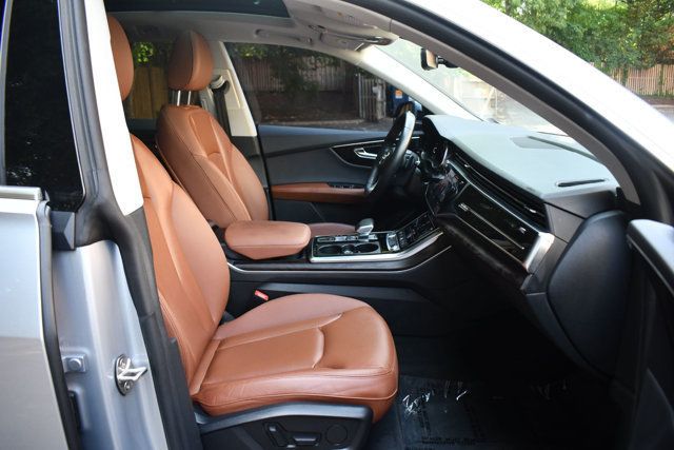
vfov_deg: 48.0
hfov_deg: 67.4
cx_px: 337
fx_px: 506
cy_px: 225
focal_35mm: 27
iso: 800
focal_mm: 18
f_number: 3.5
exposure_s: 1/250
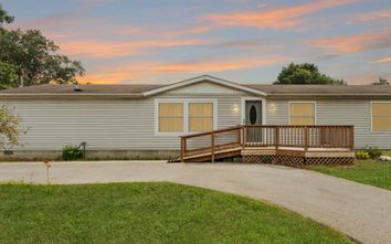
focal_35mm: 24
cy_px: 122
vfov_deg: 51.3
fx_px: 254
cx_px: 215
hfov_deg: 74.9
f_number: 9
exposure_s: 1/640
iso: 400
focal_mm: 16.6
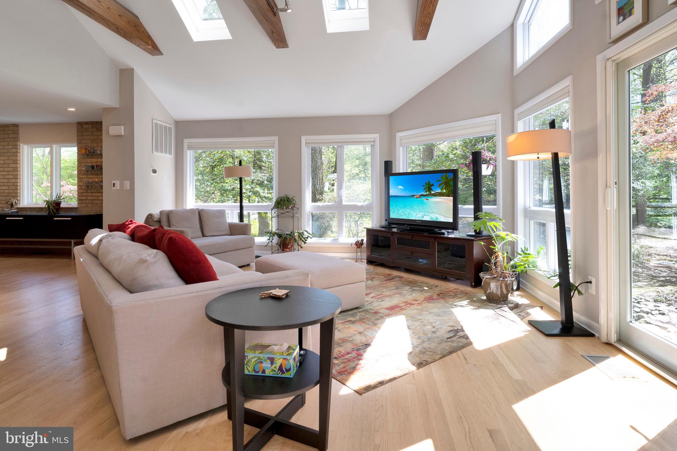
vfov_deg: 66.2
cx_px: 338
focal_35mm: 18
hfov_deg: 88.7
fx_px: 346
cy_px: 226
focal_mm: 18.4
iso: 640
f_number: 8
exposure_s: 1/125
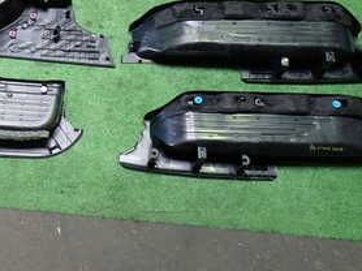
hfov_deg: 34.1
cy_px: 43
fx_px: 564
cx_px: 56
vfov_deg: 26.3
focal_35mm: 54
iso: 200
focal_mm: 4.5
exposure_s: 1/50
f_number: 2
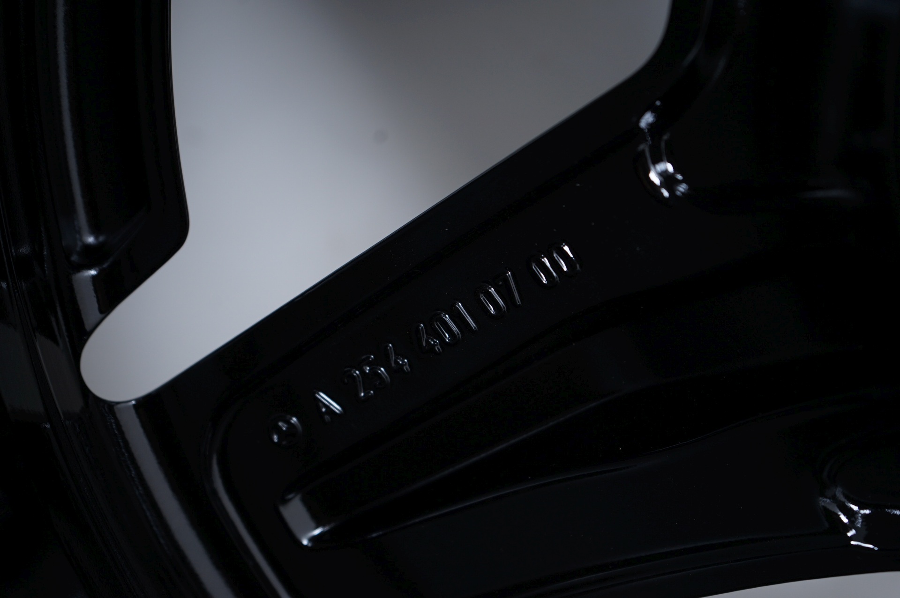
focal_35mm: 55
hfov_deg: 36.3
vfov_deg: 24.6
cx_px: 450
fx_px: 1374
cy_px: 299
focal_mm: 55
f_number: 5.6
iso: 250
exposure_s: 1/125
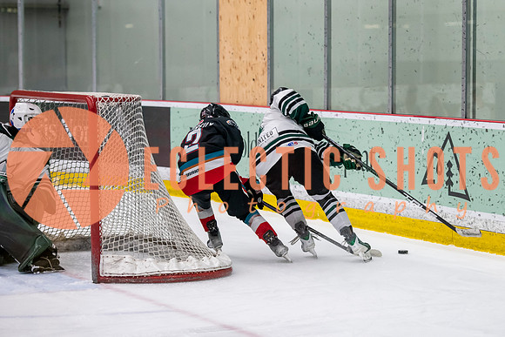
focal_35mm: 136
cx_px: 323
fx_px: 1907
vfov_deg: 10.1
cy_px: 152
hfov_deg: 15.1
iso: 2000
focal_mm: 105
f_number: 3.2
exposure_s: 1/640
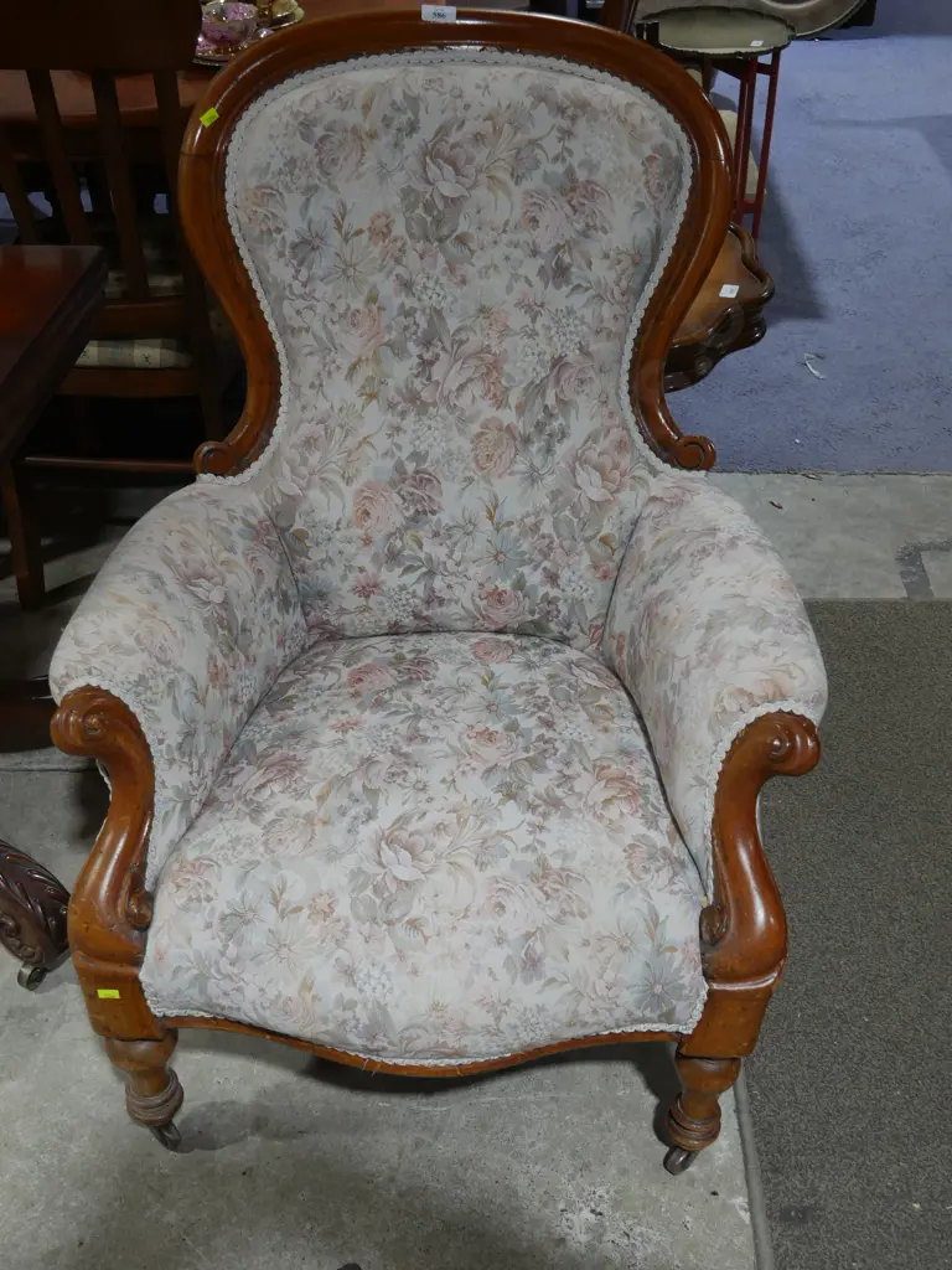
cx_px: 476
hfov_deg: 37.7
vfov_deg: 49.0
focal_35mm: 38
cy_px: 635
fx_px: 1393
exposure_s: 1/60
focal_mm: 19
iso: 320
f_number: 4.1
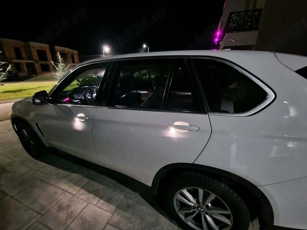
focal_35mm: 13
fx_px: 115
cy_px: 115
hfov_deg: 106.2
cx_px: 154
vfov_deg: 89.9
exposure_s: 1/10
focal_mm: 2.2
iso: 2500
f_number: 2.2
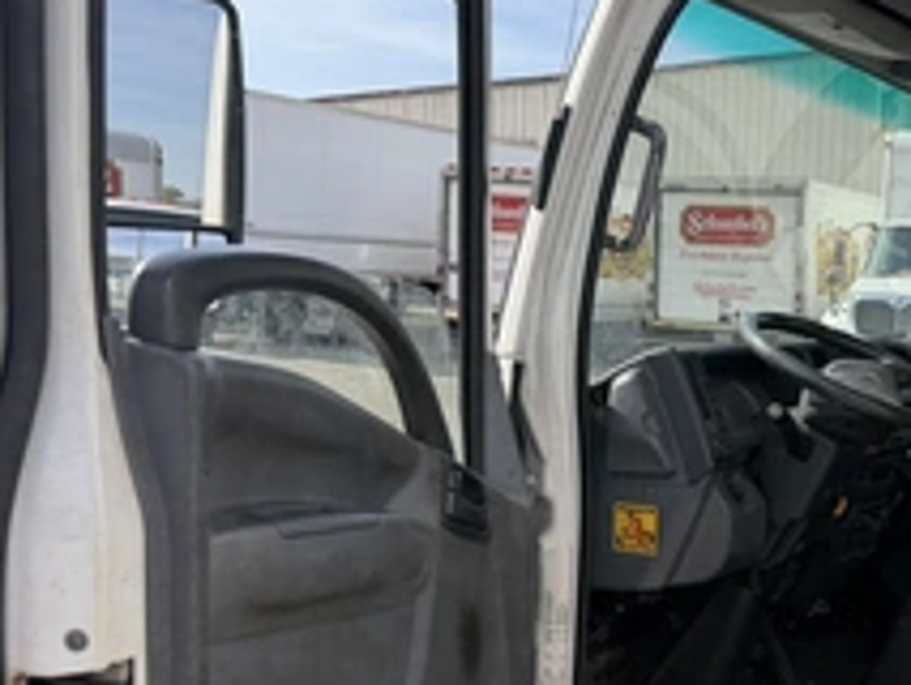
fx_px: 1185
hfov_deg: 38.9
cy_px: 424
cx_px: 830
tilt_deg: -5.5
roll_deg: -2.9
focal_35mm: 45
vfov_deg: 32.1
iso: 80
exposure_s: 1/3279
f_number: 1.78
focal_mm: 6.76
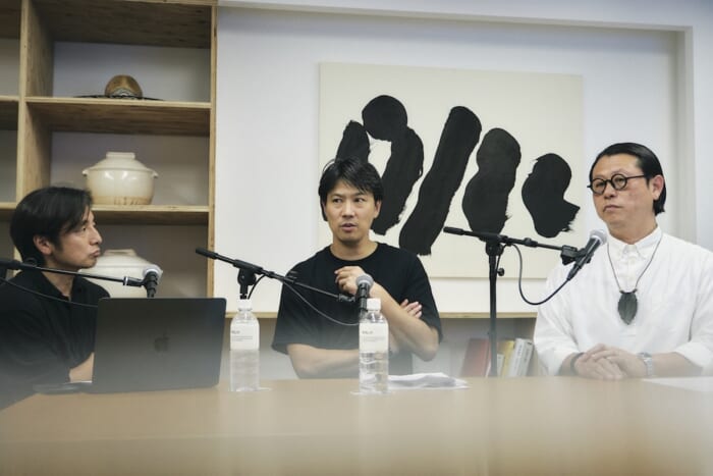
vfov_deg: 31.9
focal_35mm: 42
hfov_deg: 46.4
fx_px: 832
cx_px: 356
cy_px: 238
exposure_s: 1/160
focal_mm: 28.3
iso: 640
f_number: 2.8
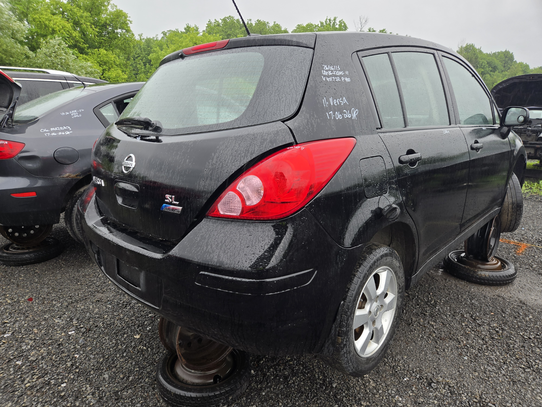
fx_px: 360
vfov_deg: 58.9
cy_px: 204
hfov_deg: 73.9
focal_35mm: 23
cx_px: 271
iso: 50
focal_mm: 5.4
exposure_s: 1/180
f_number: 1.8
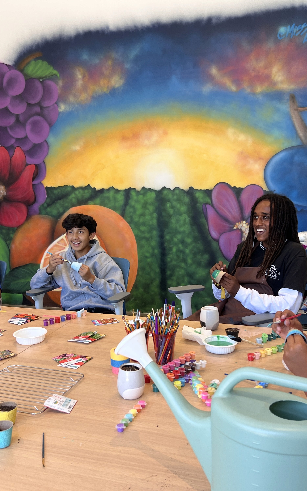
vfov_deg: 52.7
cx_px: 155
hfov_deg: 34.4
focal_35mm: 37
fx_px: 495
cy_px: 246
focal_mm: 5.7
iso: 40
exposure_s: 1/121
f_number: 1.5
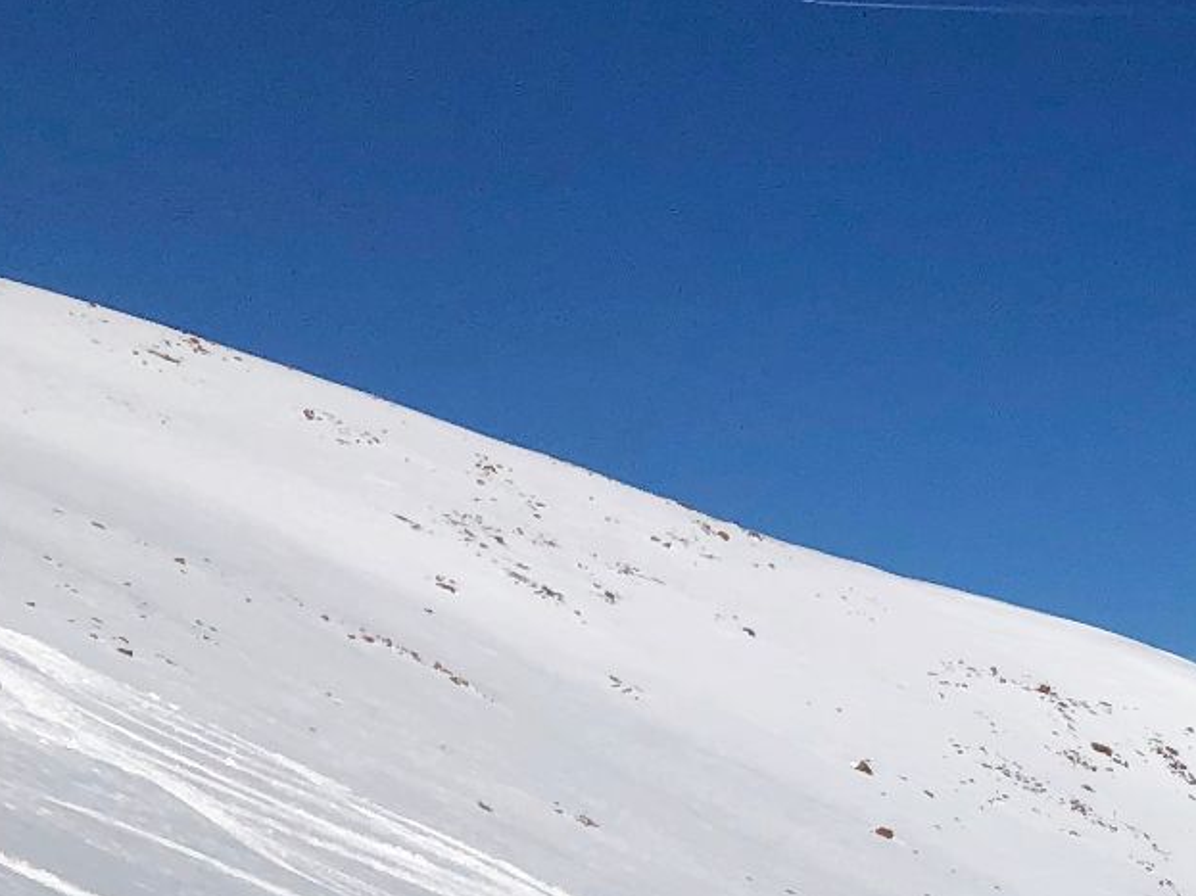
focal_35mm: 92
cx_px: 1941
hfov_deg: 18.2
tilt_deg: -7.0
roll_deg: +4.3
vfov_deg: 15.3
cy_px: 1155
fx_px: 3178
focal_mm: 3.99
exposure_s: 1/12195
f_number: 1.8
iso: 25
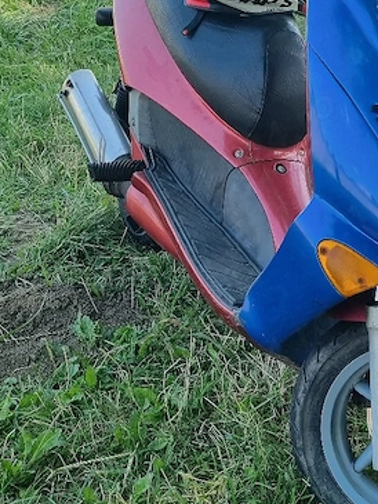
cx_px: 301
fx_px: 829
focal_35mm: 57
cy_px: 193
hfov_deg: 25.3
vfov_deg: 33.6
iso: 50
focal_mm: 5.4
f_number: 1.8
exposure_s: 1/714
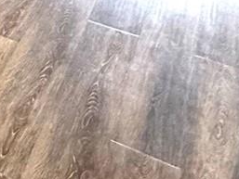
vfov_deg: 12.6
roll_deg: -1.5
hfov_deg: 19.4
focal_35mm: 87
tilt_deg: -8.1
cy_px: -269
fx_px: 601
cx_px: -129
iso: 400
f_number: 2.2
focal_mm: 2.22
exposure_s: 1/120
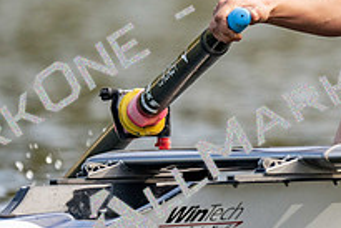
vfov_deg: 0.8
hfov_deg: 1.2
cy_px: 4
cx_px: 427
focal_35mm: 1697
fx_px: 16085
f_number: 4
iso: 560
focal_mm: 600
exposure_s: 1/2500
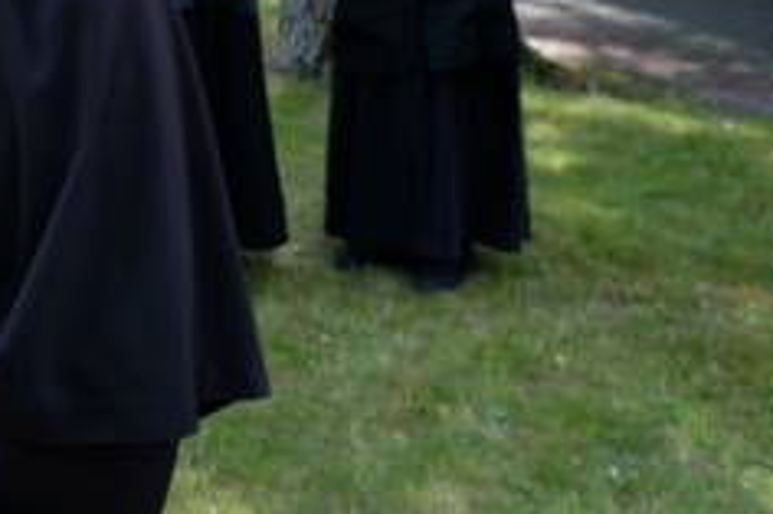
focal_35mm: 76
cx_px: -252
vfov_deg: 17.5
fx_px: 1631
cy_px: -15
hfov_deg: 23.4
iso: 200
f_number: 4
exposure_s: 1/125
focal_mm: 18.8
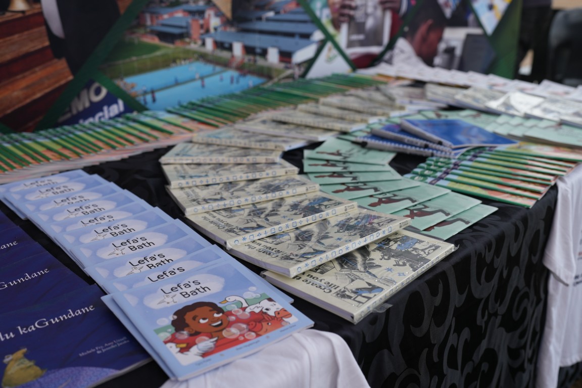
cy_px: 194
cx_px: 291
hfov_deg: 54.4
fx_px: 566
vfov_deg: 37.9
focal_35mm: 35
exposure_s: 1/160
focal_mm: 35
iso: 200
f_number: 4
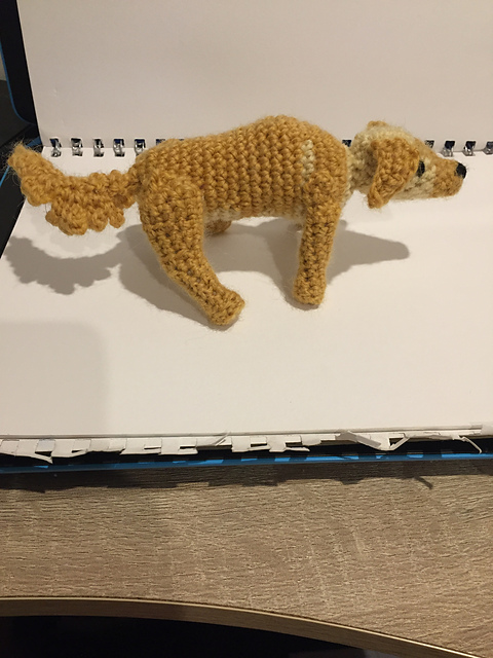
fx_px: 551
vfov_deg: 61.7
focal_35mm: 29
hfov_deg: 48.2
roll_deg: -1.0
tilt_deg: -43.1
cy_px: 329
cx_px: 246
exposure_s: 1/33
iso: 160
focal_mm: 4.15
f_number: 2.2
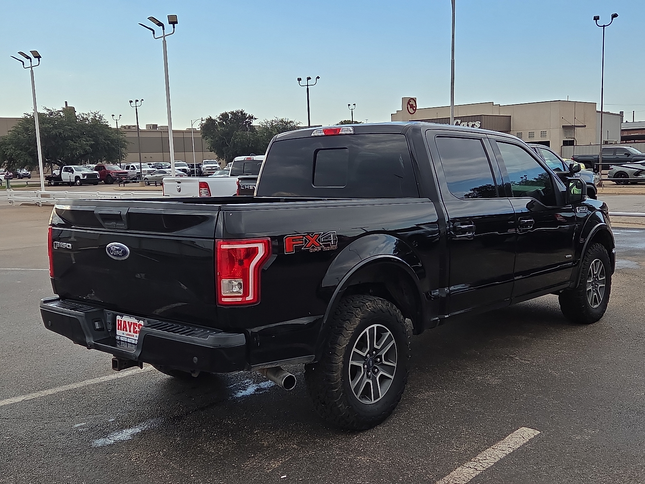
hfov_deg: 50.1
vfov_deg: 38.7
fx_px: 689
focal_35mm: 37
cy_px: 242
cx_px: 322
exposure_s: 1/909
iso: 25
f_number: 1.8
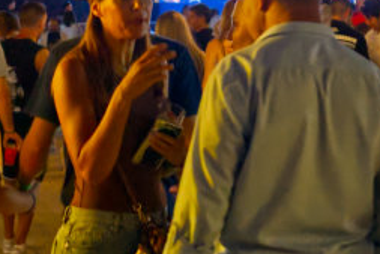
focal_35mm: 182
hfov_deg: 11.3
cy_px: 95
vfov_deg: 7.6
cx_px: 293
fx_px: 1922
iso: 6400
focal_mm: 30
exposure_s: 1/60
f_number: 4
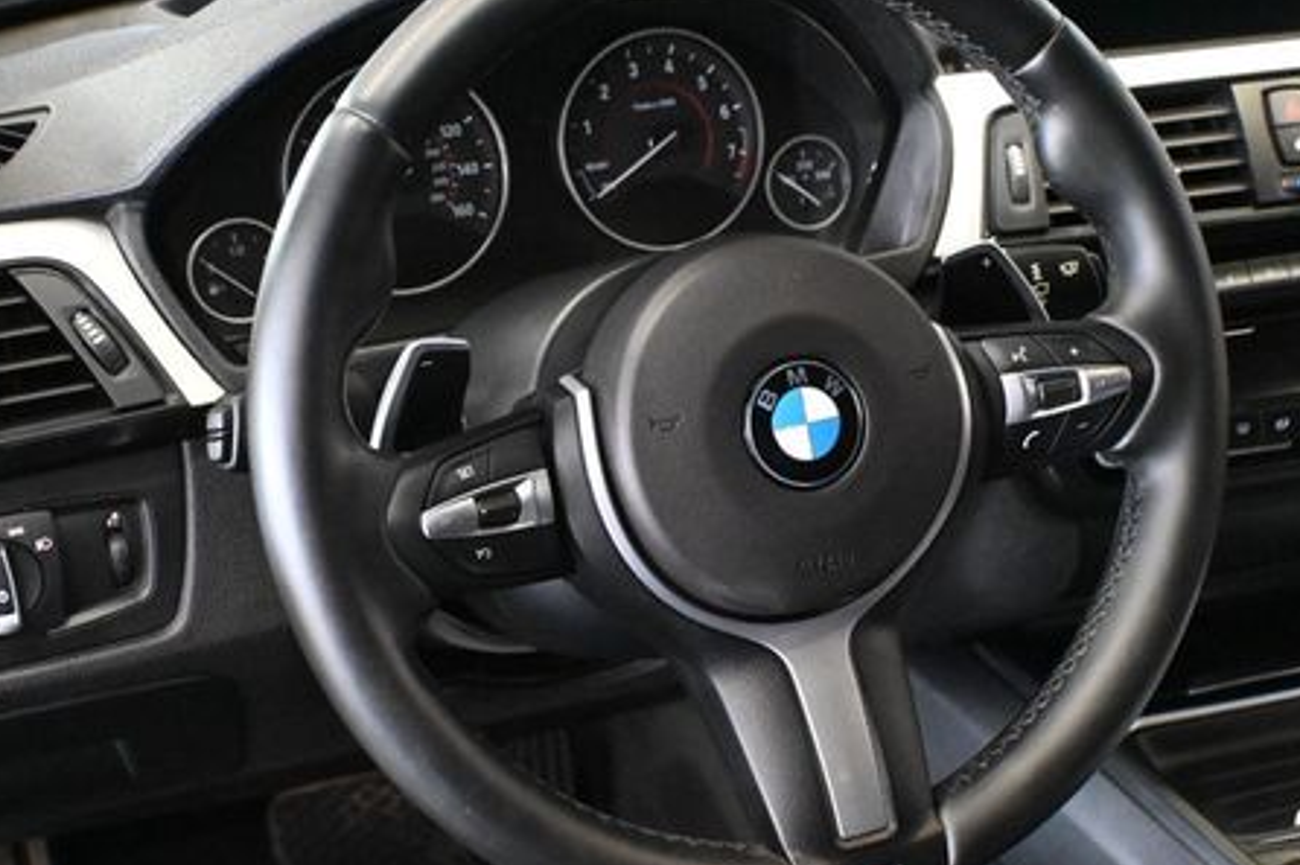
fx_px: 2060
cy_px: 414
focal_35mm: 57
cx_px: 723
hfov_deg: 35.0
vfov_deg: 23.7
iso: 10000
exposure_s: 1/60
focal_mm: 26.5
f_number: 4.5
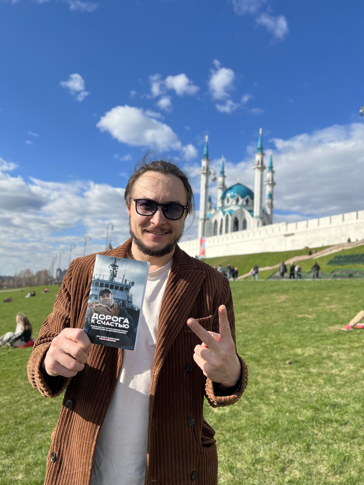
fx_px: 365
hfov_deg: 53.1
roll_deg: -1.5
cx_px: 182
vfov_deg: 67.3
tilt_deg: +9.0
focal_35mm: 26
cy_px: 242
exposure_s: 1/4115
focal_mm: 5.7
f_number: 1.5
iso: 50
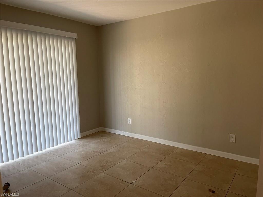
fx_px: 190
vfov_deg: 54.9
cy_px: 98
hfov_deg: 69.4
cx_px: 132
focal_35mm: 25
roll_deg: +1.1
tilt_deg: -8.2
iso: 200
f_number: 1.6
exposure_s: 1/60
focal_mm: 5.1
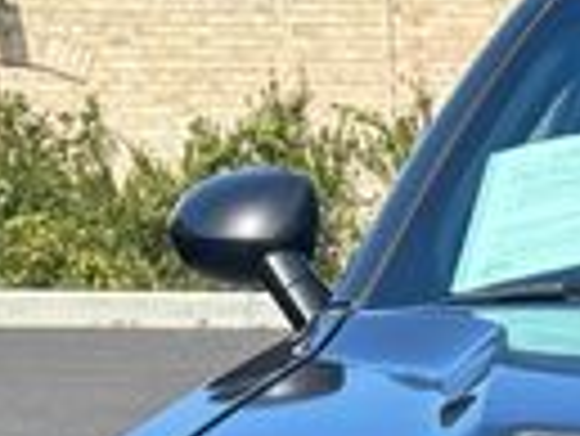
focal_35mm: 238
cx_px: 1173
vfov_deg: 6.1
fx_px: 3991
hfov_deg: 7.9
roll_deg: +0.4
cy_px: 751
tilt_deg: -9.5
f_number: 1.78
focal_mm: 6.76
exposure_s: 1/1490
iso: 64
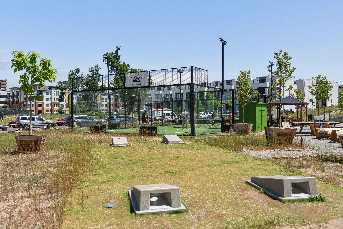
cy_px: 114
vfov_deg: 40.0
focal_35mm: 33
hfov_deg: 57.2
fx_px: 314
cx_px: 172
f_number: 4
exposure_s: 1/6400
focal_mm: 33
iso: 400
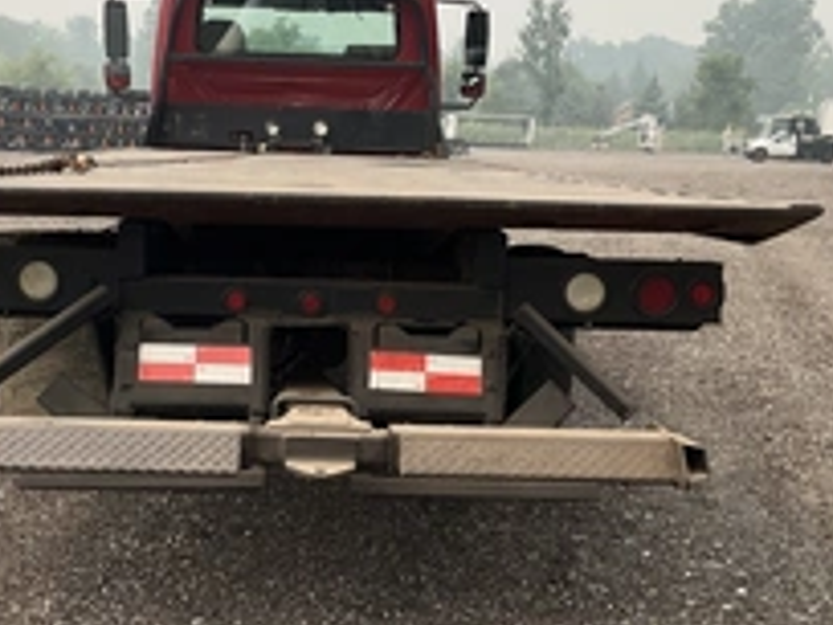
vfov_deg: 25.7
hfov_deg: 33.6
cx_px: 298
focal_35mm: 57
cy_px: 298
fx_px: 1372
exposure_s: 1/1534
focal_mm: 3
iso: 25
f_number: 1.8
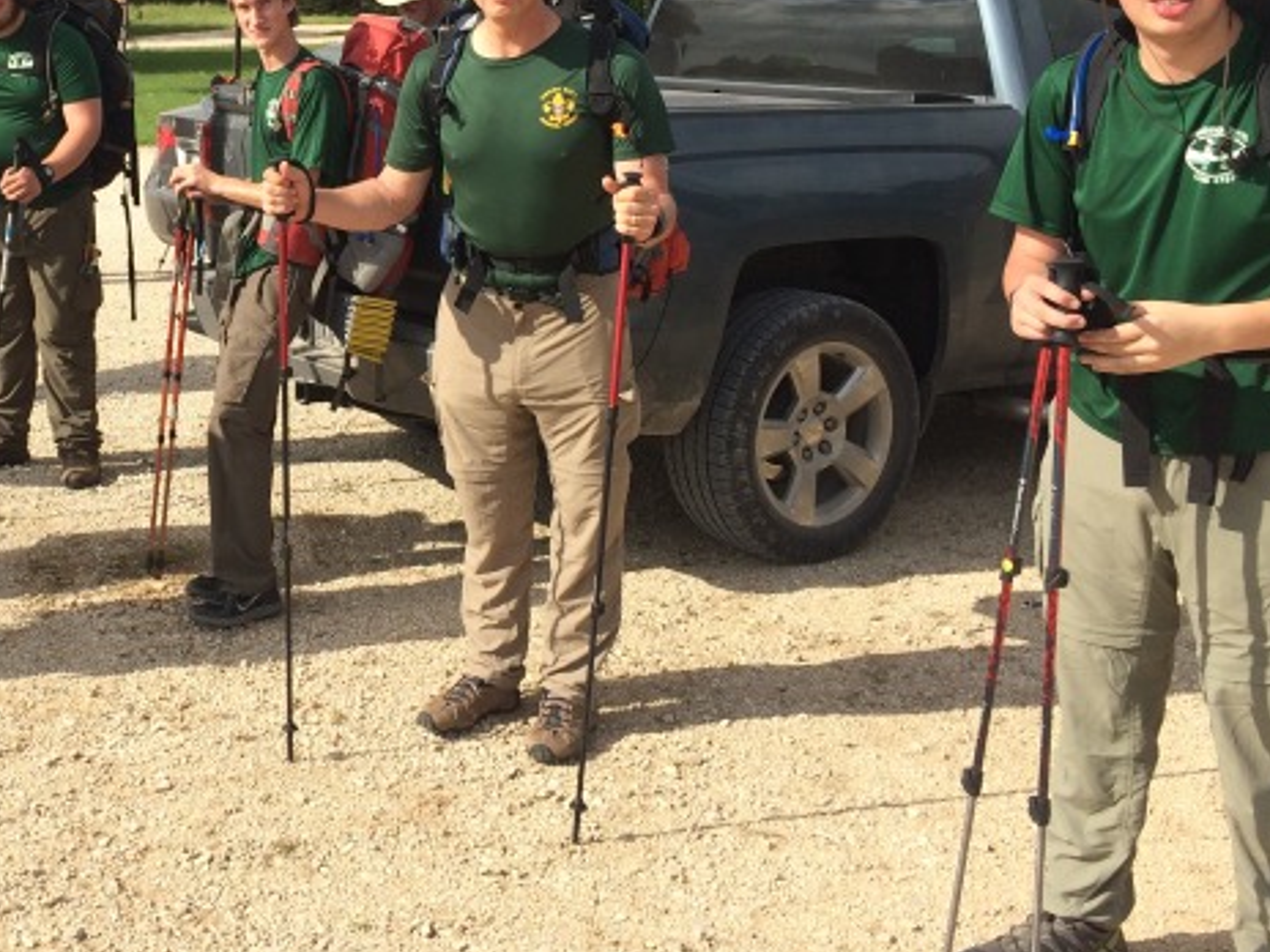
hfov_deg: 36.6
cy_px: 230
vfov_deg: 28.6
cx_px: 211
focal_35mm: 50
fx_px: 1834
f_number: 2.2
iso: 32
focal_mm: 4.15
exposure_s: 1/1709
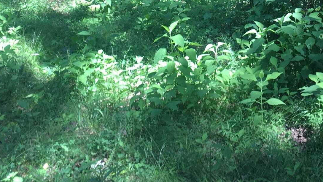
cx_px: 224
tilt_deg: +2.4
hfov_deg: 24.3
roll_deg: +0.7
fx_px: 745
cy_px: -129
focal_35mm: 87
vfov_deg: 12.8
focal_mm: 4.15
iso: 25
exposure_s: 1/120
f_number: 2.2
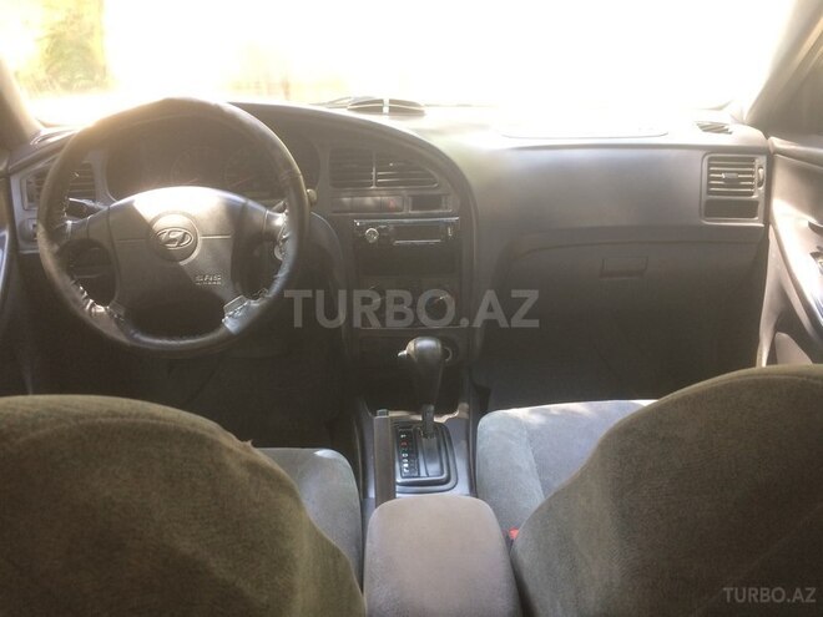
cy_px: 308
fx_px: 689
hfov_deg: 61.7
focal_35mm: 29
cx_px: 412
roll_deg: -1.2
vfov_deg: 48.2
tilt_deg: -17.1
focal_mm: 4.15
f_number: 2.2
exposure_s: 1/33
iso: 40
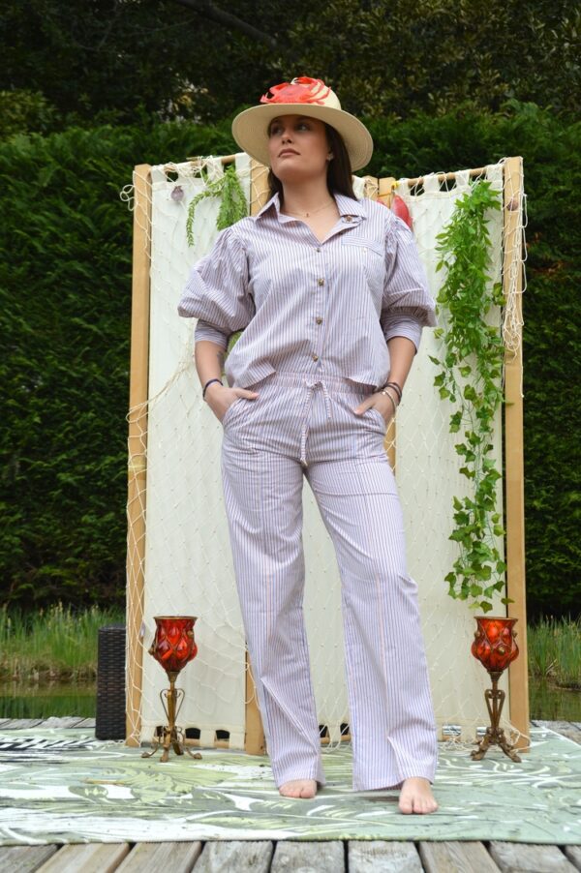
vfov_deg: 35.1
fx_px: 1382
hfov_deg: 23.7
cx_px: 290
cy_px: 436
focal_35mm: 57
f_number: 7.1
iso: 100
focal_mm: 38
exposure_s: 1/200
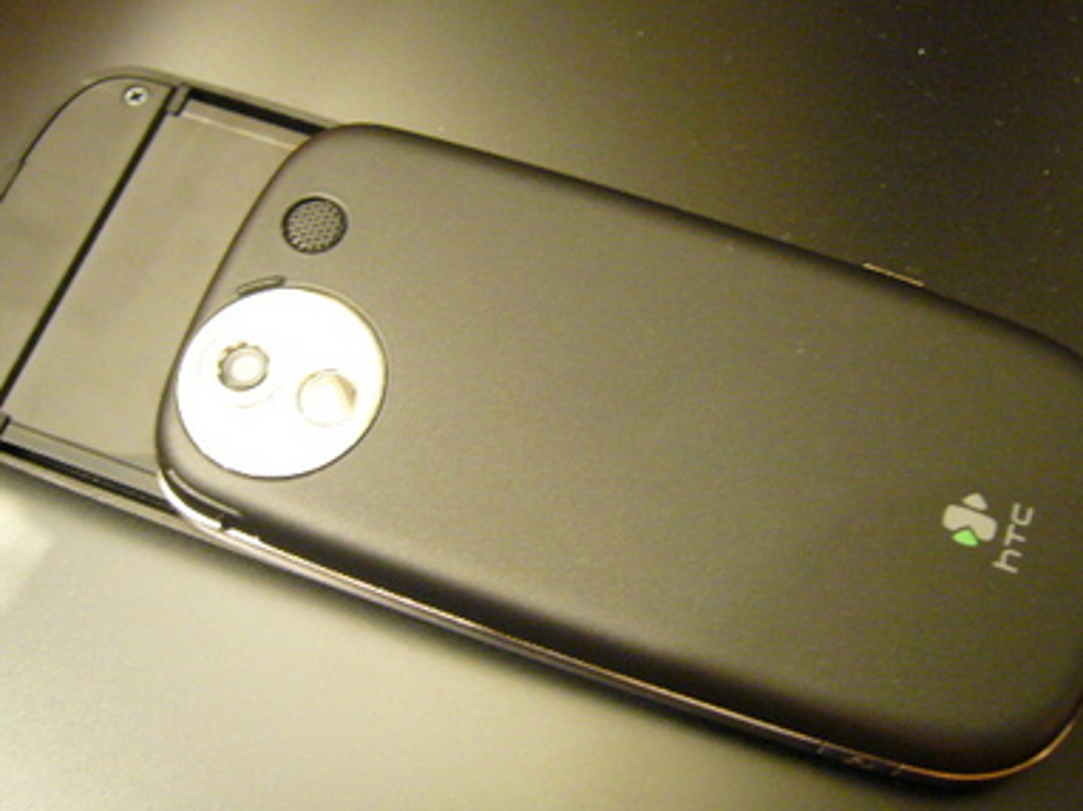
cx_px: 604
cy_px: 388
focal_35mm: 44
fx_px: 1376
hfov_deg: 42.9
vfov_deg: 32.8
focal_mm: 5.8
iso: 200
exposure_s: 1/8
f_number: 2.8
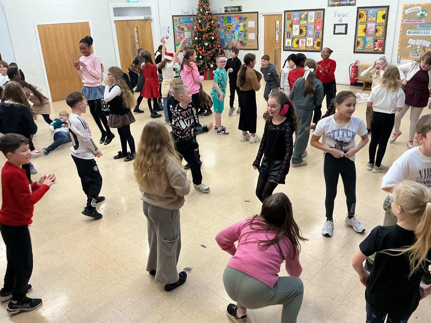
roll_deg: +2.4
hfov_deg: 61.7
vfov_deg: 48.2
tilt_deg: -20.8
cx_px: 216
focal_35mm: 29
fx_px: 361
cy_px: 162
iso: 80
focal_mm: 3
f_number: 1.8
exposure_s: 1/50
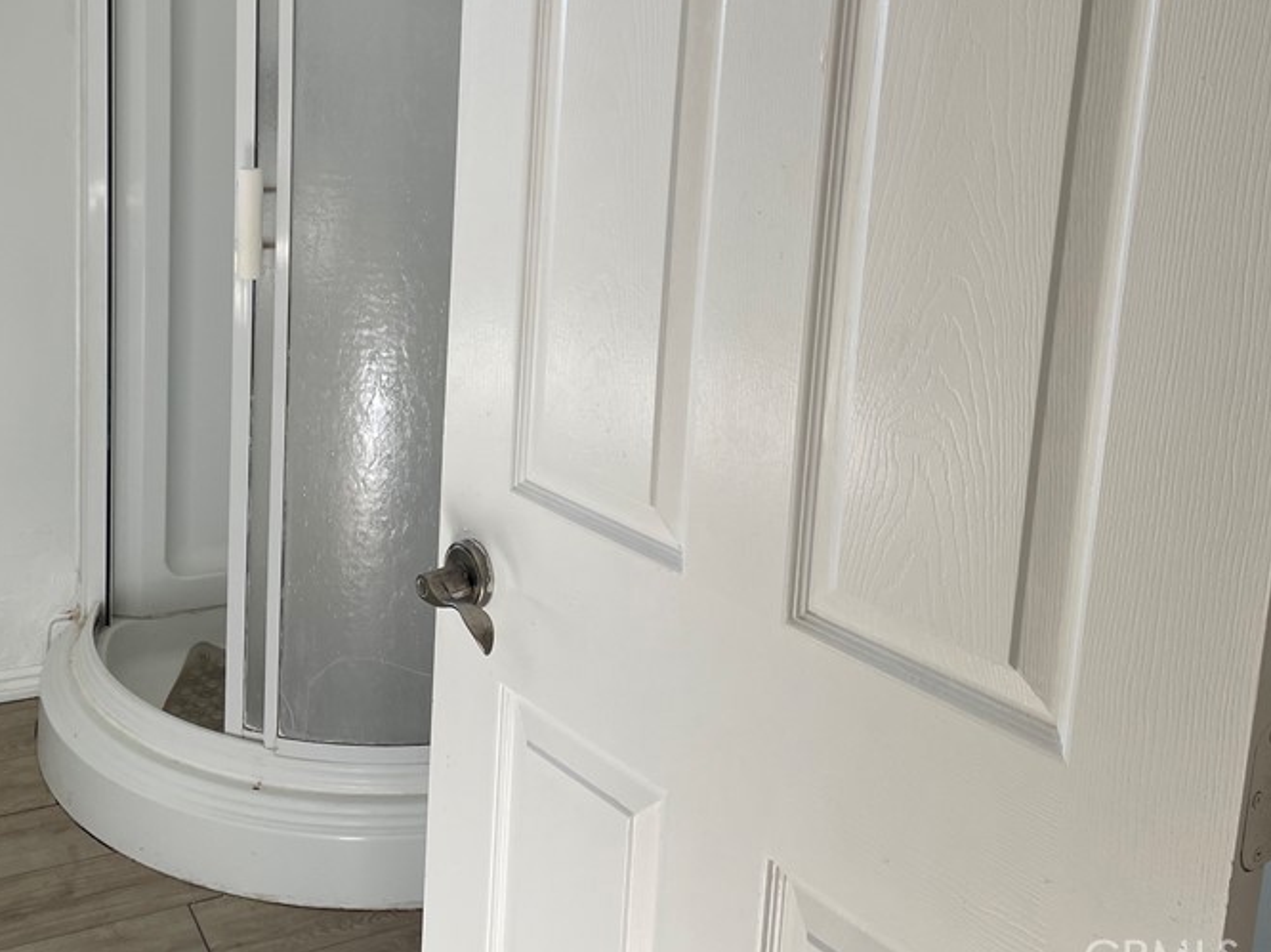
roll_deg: -2.3
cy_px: 252
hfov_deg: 46.5
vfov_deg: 35.2
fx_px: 1468
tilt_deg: -10.1
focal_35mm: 40
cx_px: 508
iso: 32
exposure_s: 1/336
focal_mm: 4.2
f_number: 1.6
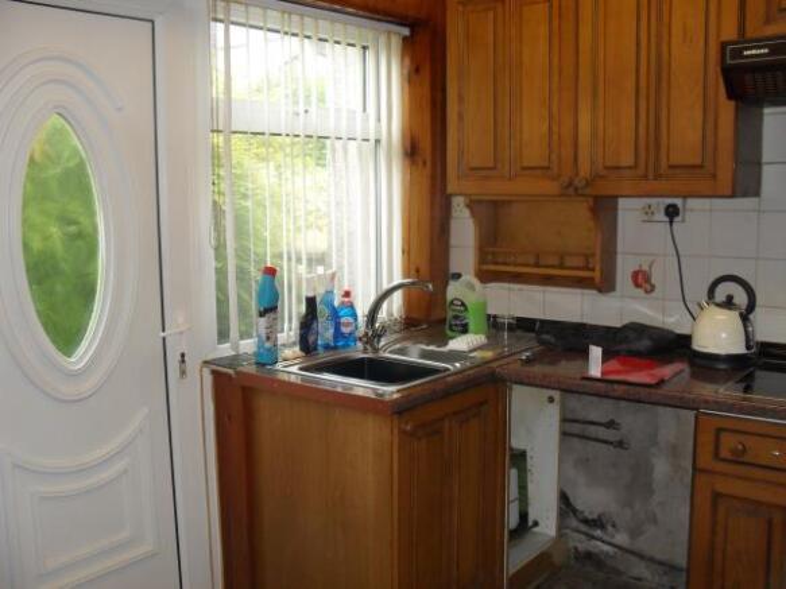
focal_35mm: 35
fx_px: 795
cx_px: 393
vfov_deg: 40.7
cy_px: 294
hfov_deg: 52.6
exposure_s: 1/45
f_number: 3.2
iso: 200
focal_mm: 6.3
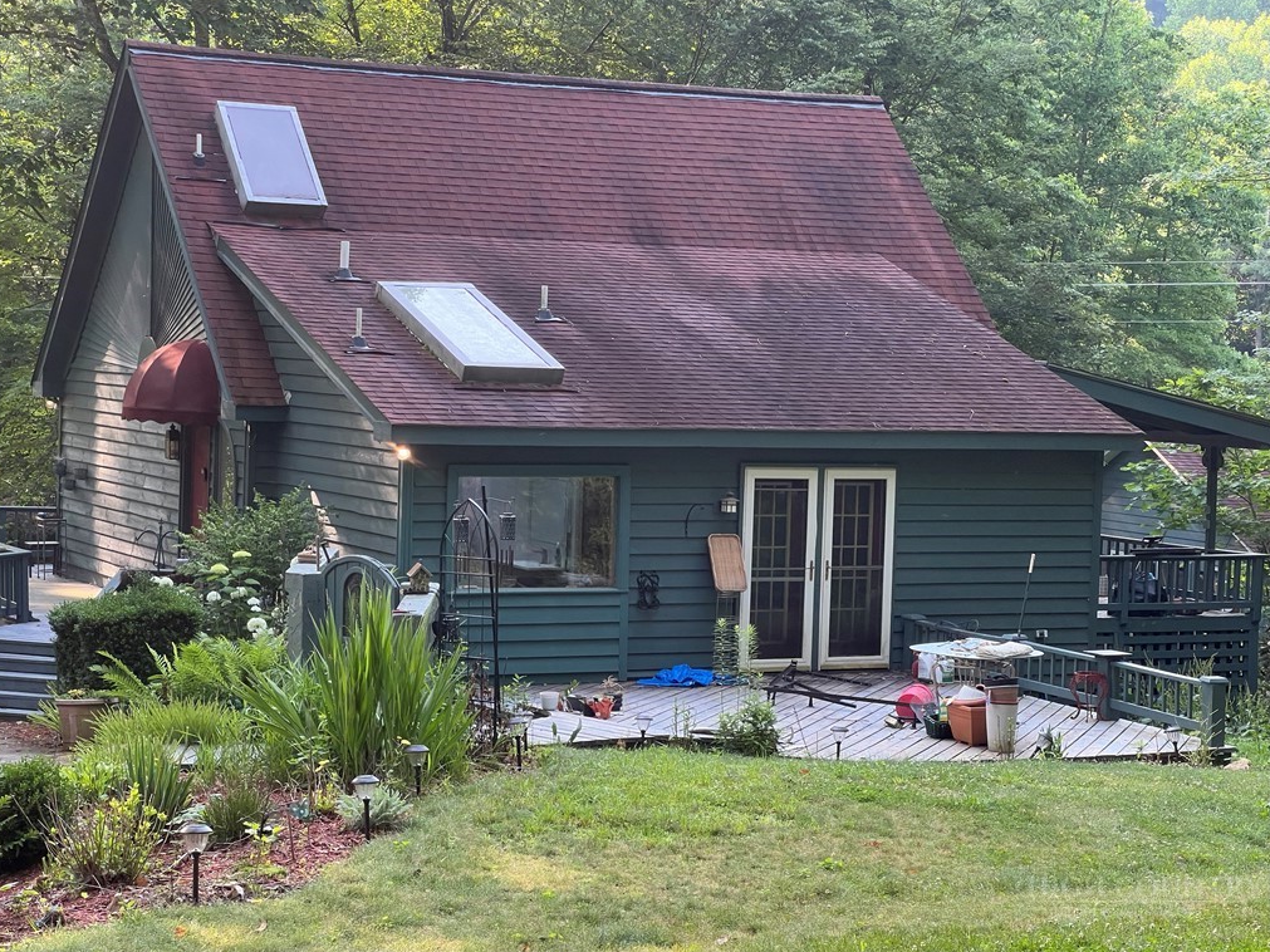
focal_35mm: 78
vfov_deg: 18.9
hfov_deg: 25.0
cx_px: 629
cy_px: 472
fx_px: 2861
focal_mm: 9
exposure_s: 1/99
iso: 64
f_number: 2.8
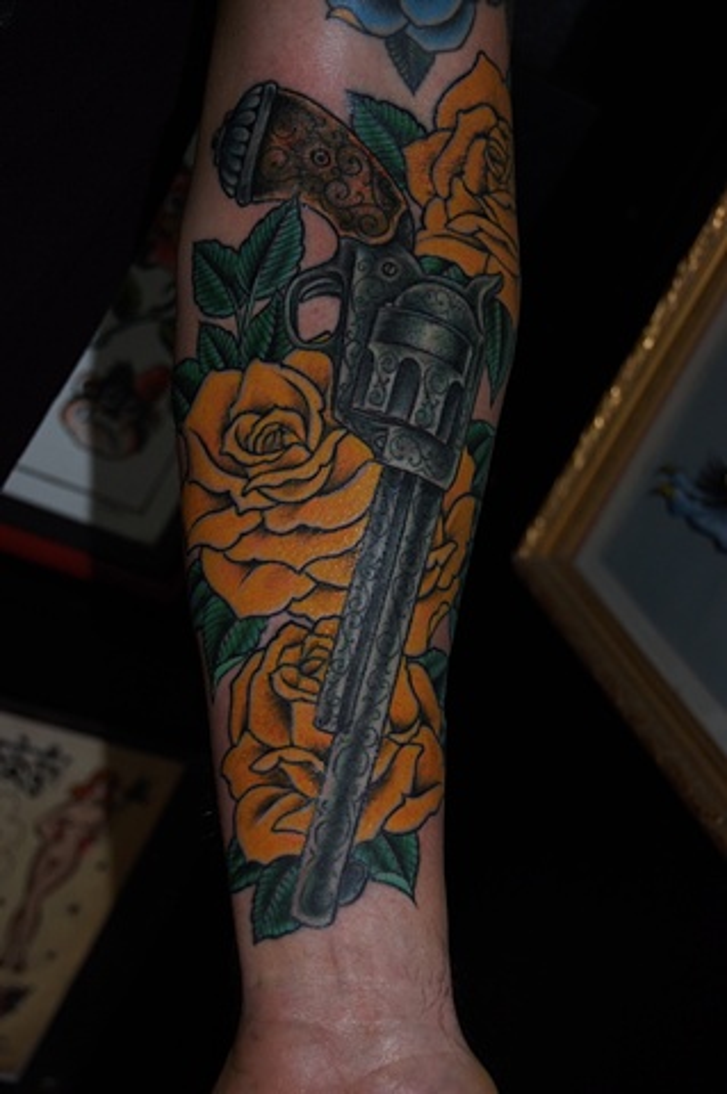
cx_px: 364
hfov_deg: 18.1
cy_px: 547
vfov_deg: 27.0
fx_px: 2277
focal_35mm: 75
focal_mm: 50
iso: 400
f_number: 5.6
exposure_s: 1/60
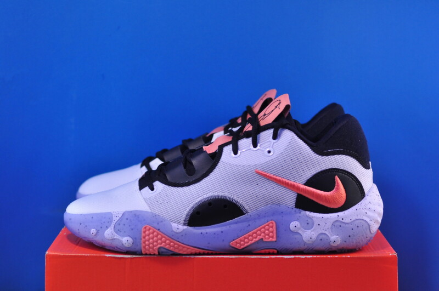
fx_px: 913
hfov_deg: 27.0
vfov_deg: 18.1
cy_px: 146
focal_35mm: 75
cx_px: 220
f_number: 2.8
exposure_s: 1/320
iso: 250
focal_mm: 50
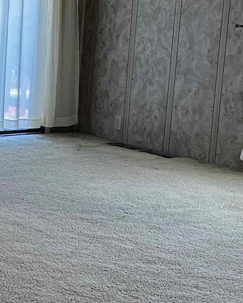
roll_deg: -0.8
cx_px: -248
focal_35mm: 96
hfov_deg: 13.6
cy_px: 116
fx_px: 863
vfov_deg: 19.9
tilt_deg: -8.6
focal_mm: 6.86
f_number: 1.78
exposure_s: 1/60
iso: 160
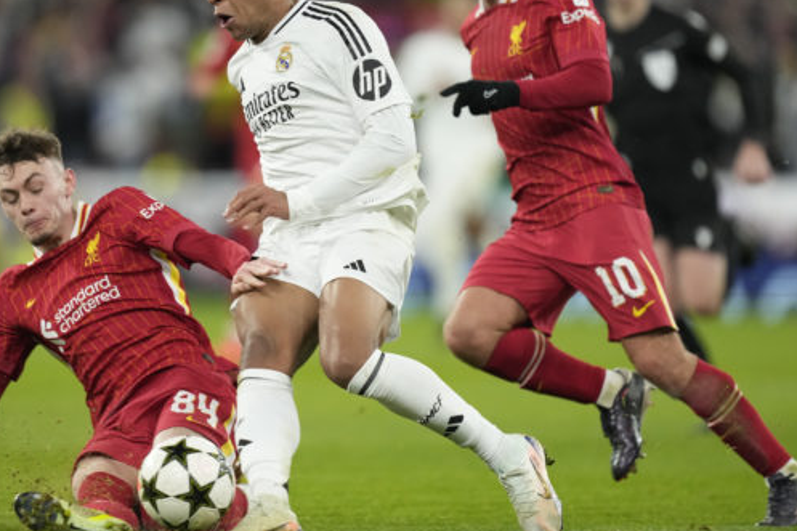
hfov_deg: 3.4
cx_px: 313
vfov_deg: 2.3
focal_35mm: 604
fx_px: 13367
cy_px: 237
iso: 3200
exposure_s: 1/2000
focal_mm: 400
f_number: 2.8
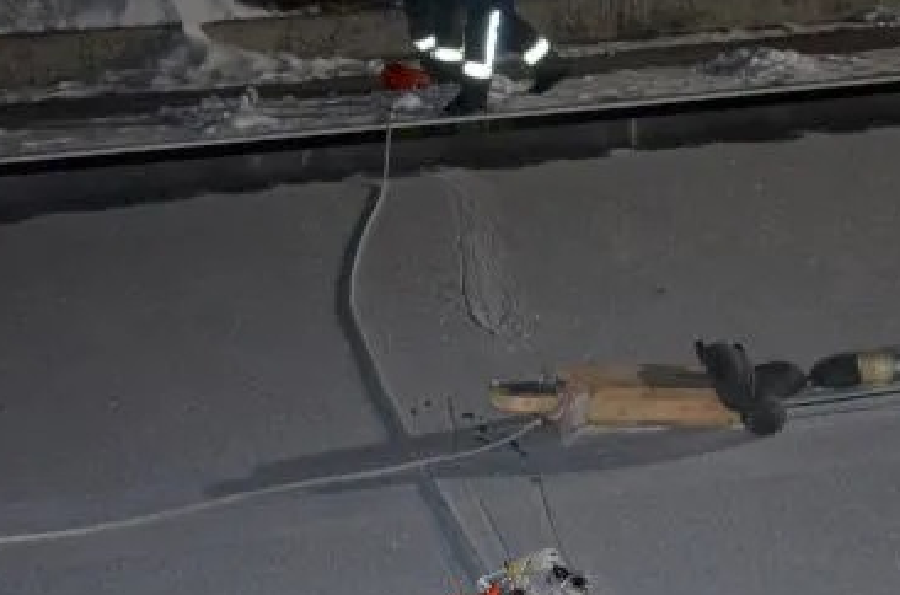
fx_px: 2793
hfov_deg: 18.3
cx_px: 570
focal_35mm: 112
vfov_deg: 12.2
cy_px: 234
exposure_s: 1/60
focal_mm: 42
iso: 3200
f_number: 4.8
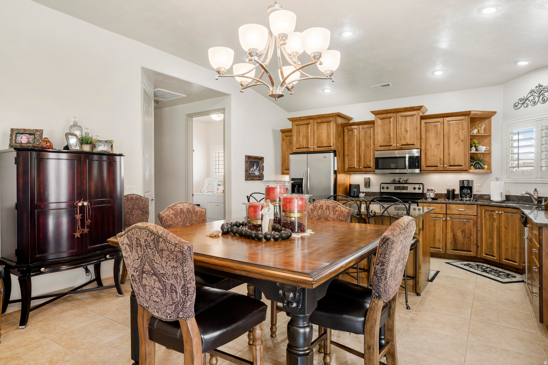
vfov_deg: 59.5
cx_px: 274
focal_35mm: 21
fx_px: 320
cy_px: 182
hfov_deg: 81.2
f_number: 9
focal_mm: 21
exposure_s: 1/4
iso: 250
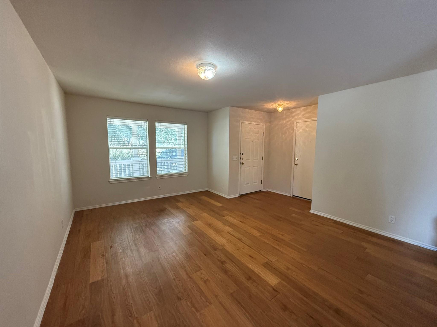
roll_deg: -1.0
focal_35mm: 14
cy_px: 164
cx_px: 218
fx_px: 177
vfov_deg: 85.7
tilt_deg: -5.0
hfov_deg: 102.1
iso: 400
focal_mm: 2.22
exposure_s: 1/120
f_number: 2.2
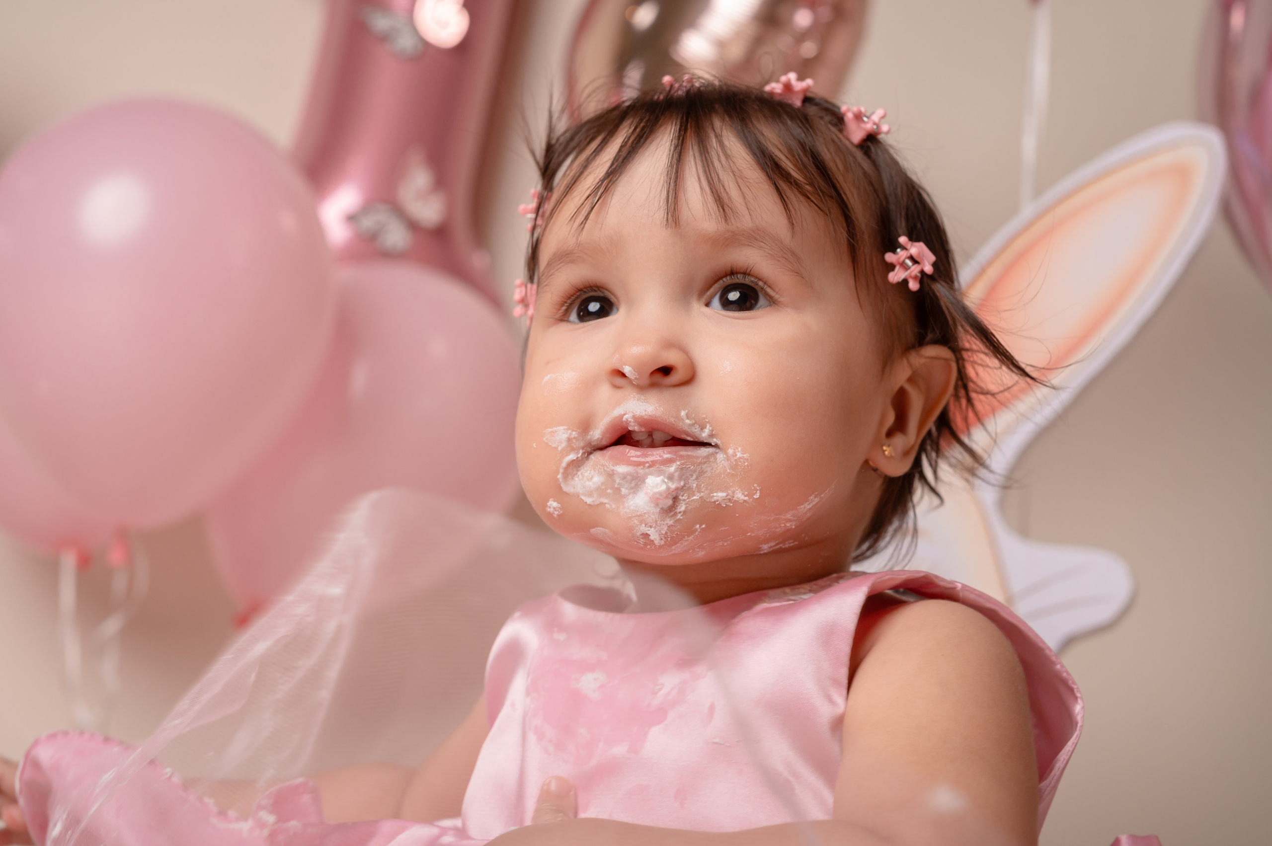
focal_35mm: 50
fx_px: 1765
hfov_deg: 39.6
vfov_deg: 27.0
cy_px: 423
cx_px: 636
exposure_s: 1/125
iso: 500
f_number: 7.1
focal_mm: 50
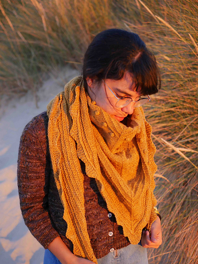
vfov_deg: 38.2
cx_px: 99
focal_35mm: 50
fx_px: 381
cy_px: 132
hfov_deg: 29.1
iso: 200
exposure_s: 1/200
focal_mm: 25
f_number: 2.2
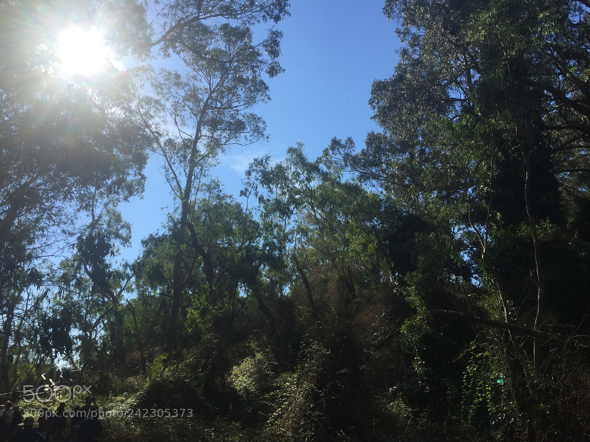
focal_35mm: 29
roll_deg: -2.4
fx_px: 494
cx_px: 295
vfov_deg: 48.2
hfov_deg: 61.7
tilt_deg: +19.0
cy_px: 221
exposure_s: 1/1980
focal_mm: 4.15
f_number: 2.2
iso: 32
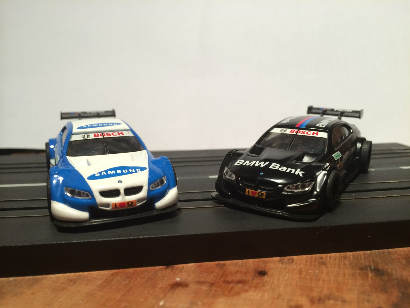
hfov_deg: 60.0
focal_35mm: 30
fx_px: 355
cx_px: 205
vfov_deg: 46.8
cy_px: 154
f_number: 2.2
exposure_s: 1/33
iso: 50
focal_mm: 4.12
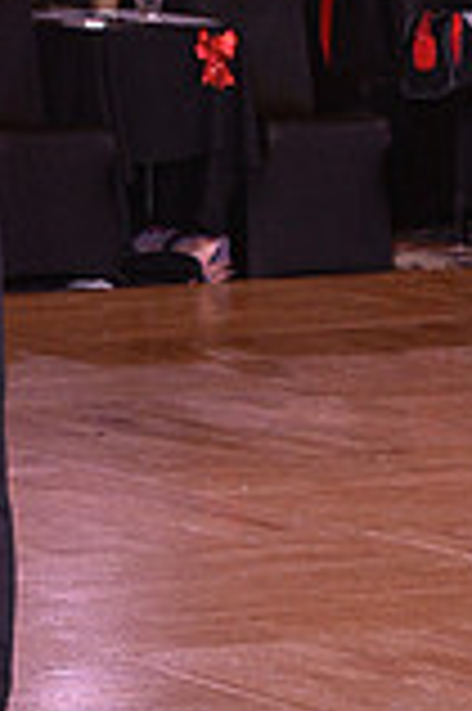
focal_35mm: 315
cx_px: -182
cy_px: -238
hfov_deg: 4.3
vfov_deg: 6.5
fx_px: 6208
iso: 2000
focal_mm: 86
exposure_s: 1/250
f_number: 6.3
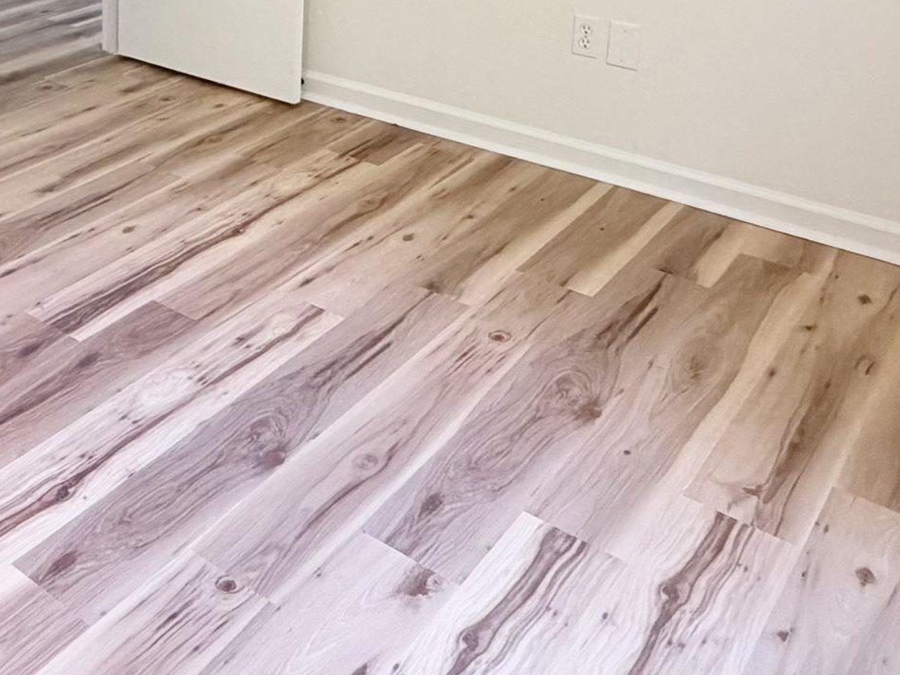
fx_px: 1170
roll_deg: +0.3
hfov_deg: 39.1
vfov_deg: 28.9
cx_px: 92
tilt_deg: -12.3
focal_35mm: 45
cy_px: -85
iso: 320
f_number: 2.2
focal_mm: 2.22
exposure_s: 1/121
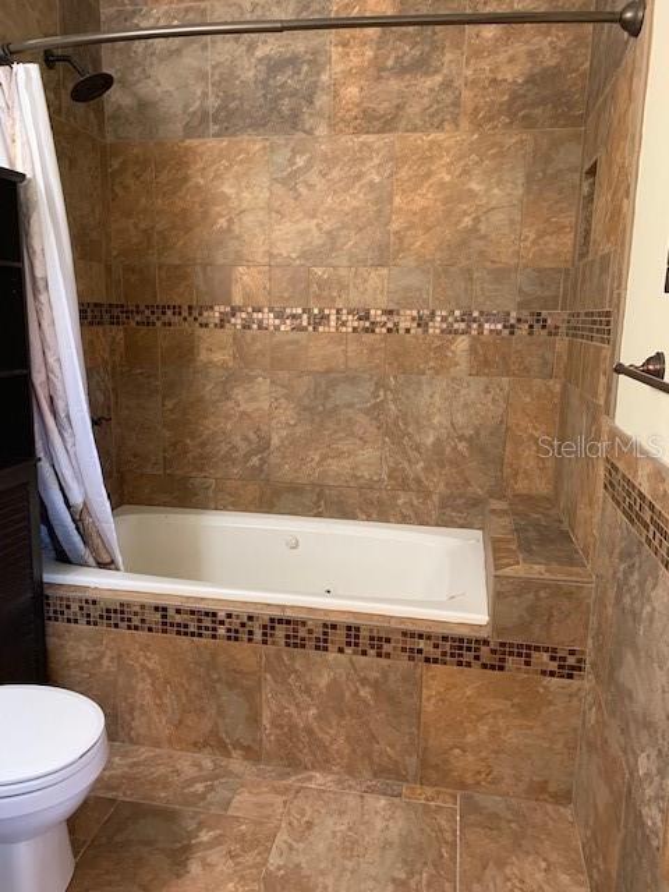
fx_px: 670
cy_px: 446
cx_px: 334
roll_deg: -1.4
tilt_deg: -10.8
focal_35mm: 26
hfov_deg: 53.1
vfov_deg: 67.3
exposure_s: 1/60
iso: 320
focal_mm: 4.25
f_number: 1.8
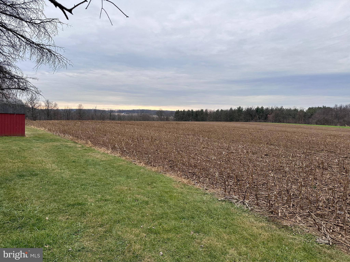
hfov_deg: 71.6
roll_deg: -0.6
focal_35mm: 24
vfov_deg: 56.8
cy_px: 131
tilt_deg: -3.4
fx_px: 243
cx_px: 175
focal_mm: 6.86
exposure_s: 1/872
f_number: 1.78
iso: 80
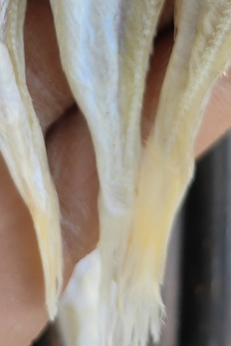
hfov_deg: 17.4
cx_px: 48
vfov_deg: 22.6
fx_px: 751
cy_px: -127
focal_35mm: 78
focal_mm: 5.54
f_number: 1.8
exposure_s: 1/617
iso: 160
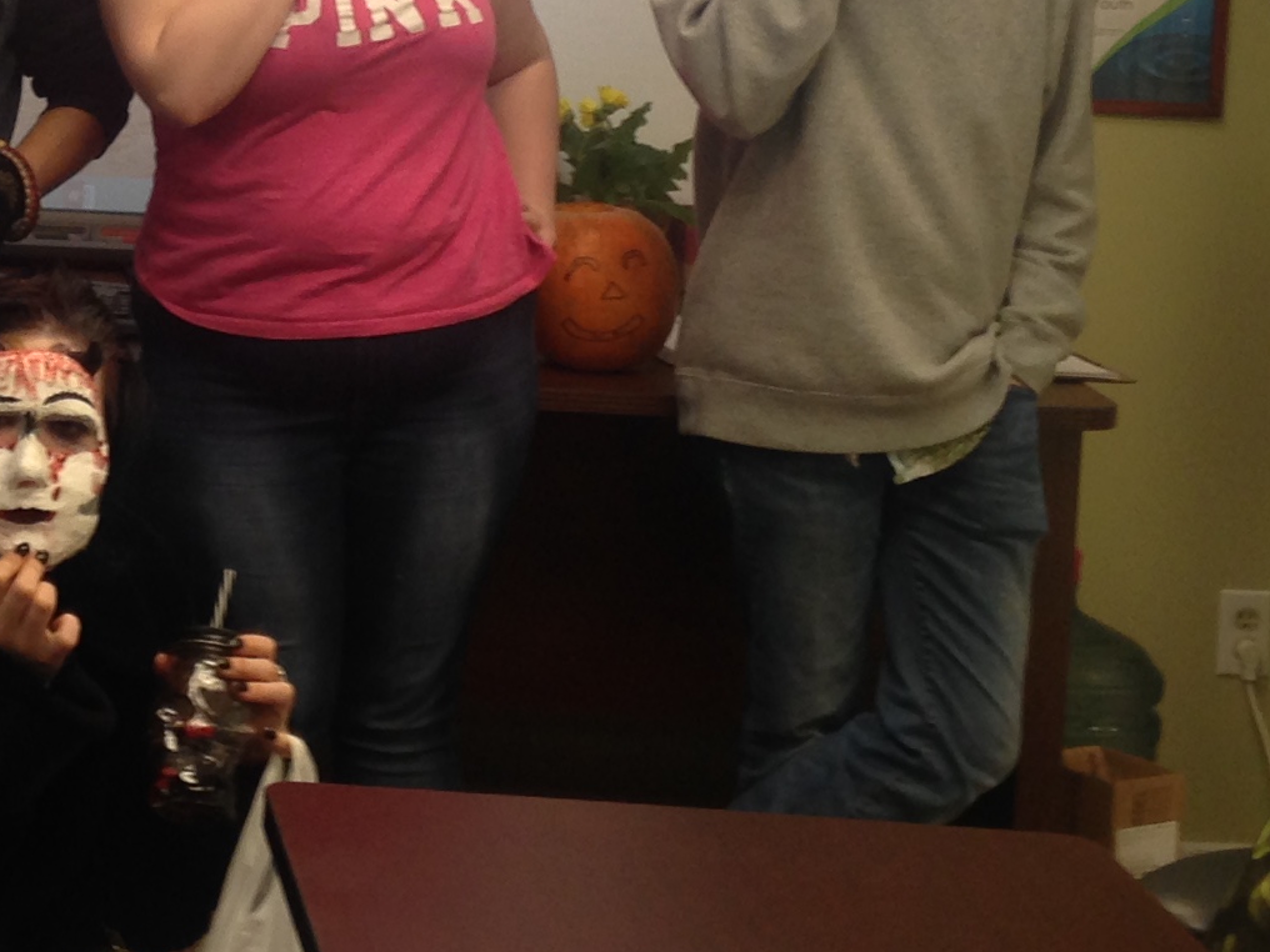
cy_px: -125
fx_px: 3889
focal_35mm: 106
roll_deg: -2.4
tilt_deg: -3.2
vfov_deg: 13.6
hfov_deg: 18.0
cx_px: -58
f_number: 2.4
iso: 50
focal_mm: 4.12
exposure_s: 1/30
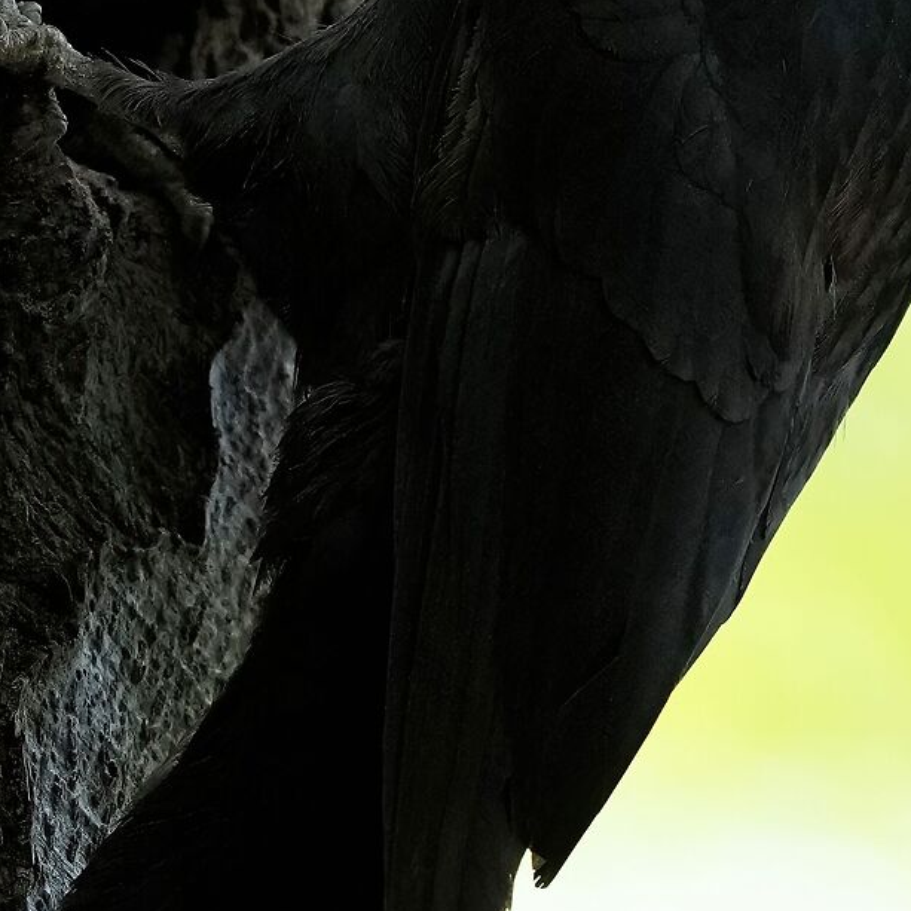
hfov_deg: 1.3
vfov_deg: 1.3
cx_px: 565
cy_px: 205
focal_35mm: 1330
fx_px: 39600
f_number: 4
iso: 2000
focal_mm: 400
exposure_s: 1/1250
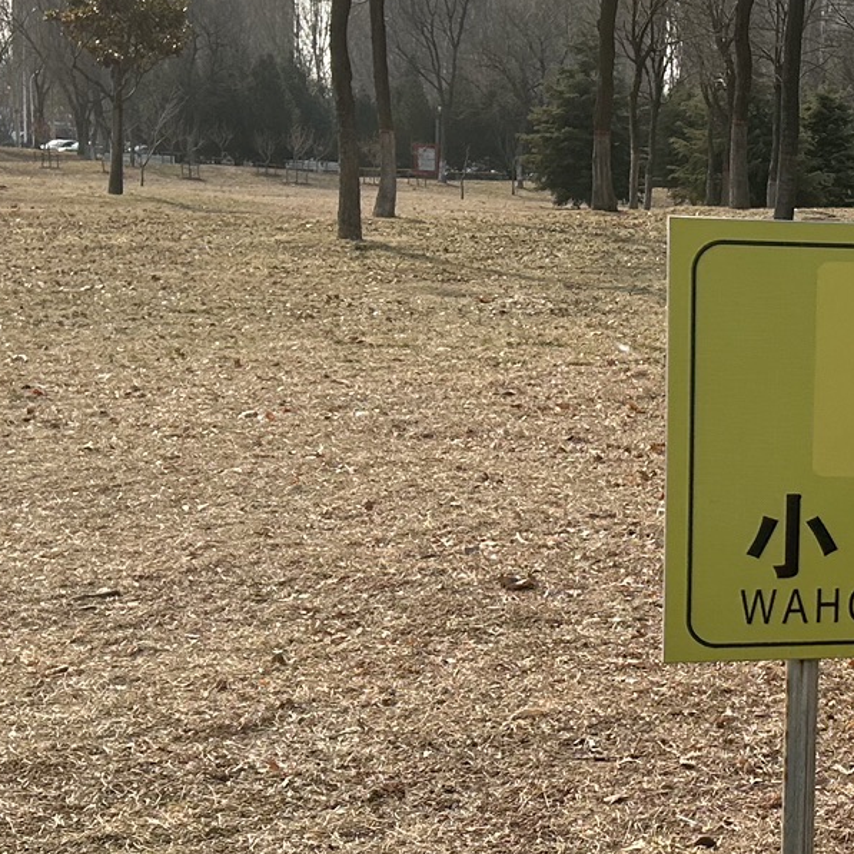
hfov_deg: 21.5
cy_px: 574
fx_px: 2149
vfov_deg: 22.4
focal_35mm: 77
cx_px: 905
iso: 50
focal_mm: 5.7
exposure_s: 1/3077
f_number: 1.5
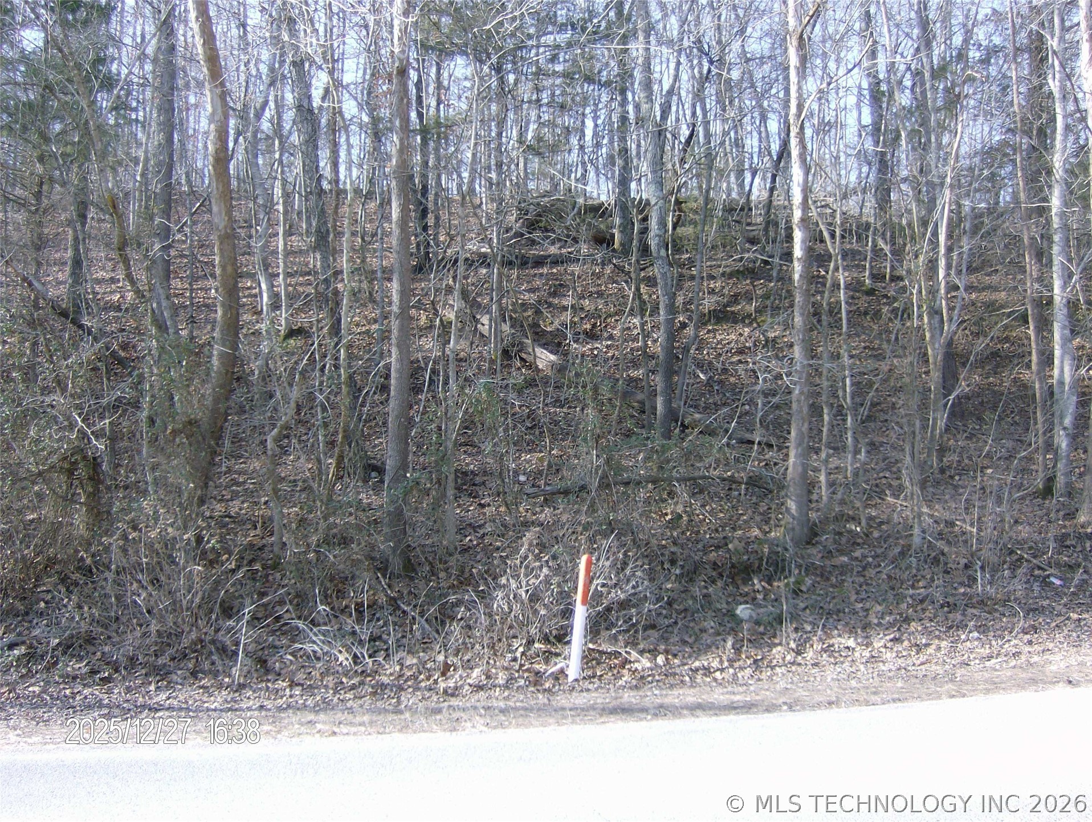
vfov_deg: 39.7
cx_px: 546
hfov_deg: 51.3
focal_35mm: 36
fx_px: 1137
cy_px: 411
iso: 100
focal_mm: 6
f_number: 2.8
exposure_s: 1/294
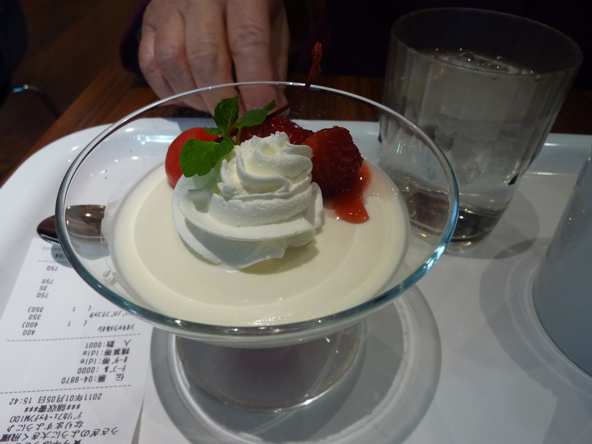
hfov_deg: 69.4
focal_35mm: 25
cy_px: 222
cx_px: 296
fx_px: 428
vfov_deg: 54.9
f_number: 3.3
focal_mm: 4.1
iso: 200
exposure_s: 1/30
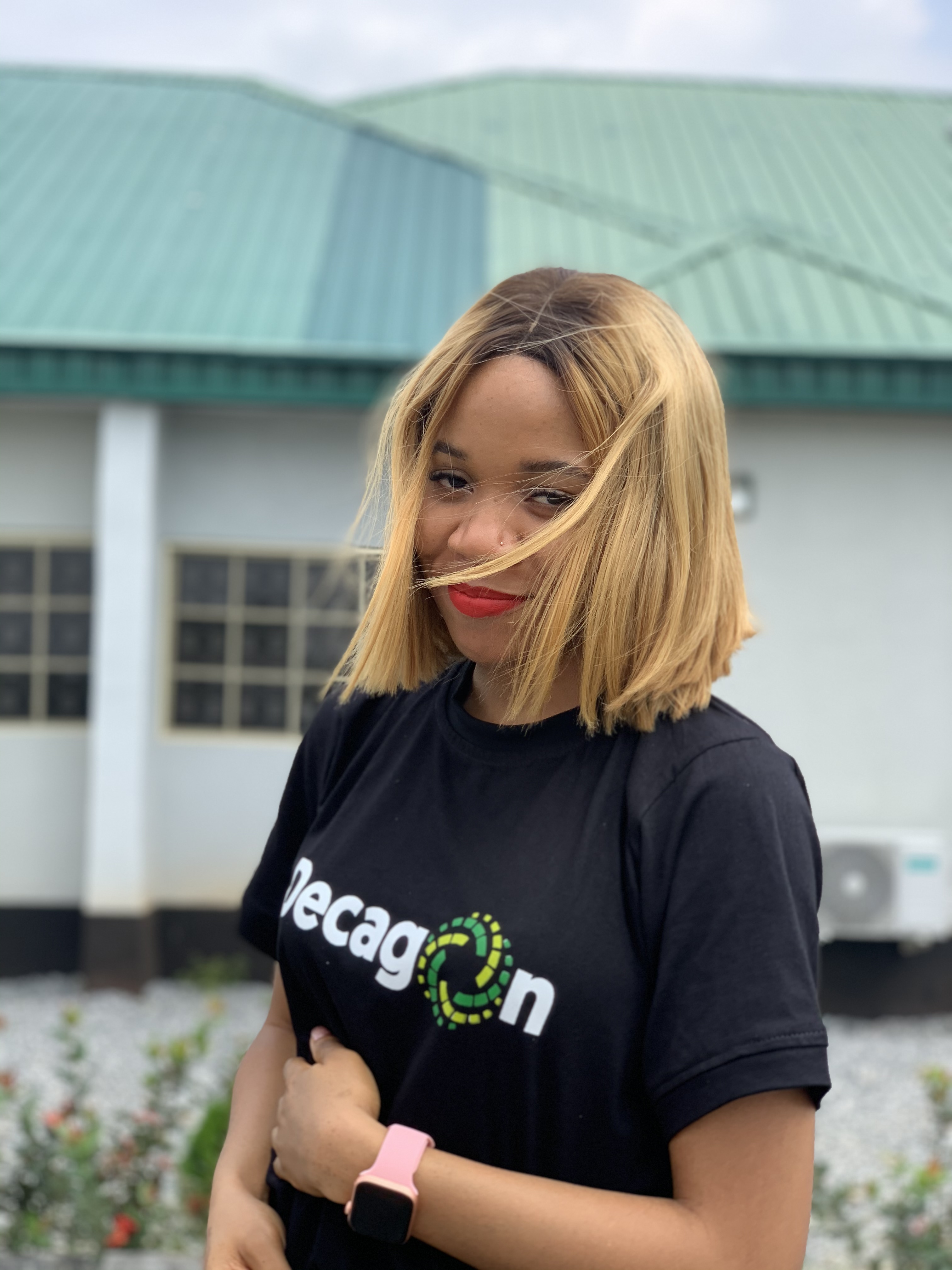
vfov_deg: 36.8
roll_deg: -1.5
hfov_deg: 28.0
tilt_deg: +4.0
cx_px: 476
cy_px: 635
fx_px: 1907
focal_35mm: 52
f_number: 2.4
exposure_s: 1/326
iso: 16
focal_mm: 6
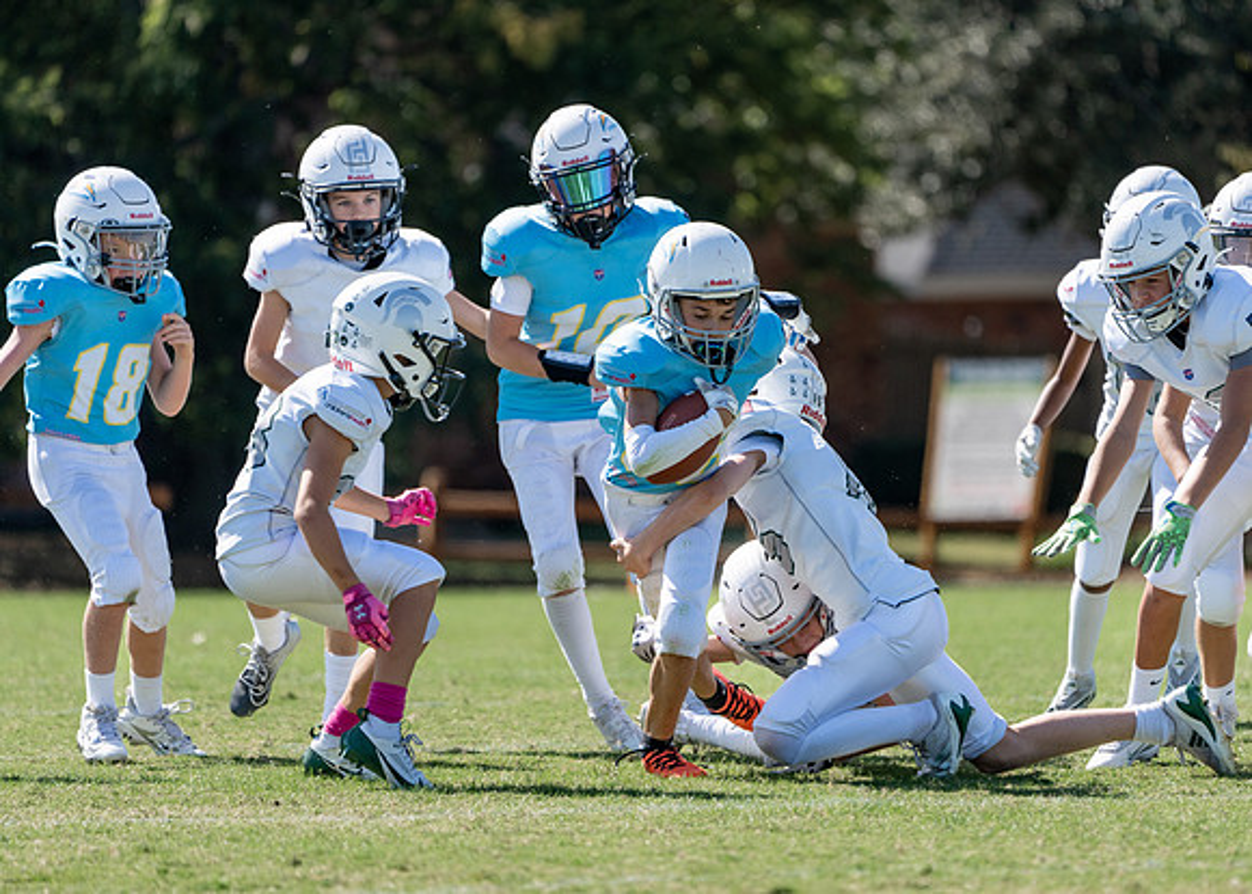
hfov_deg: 4.4
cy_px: 481
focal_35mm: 455
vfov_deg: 3.2
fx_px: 16159
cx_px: 725
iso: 200
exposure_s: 1/1250
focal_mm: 400
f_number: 5.6
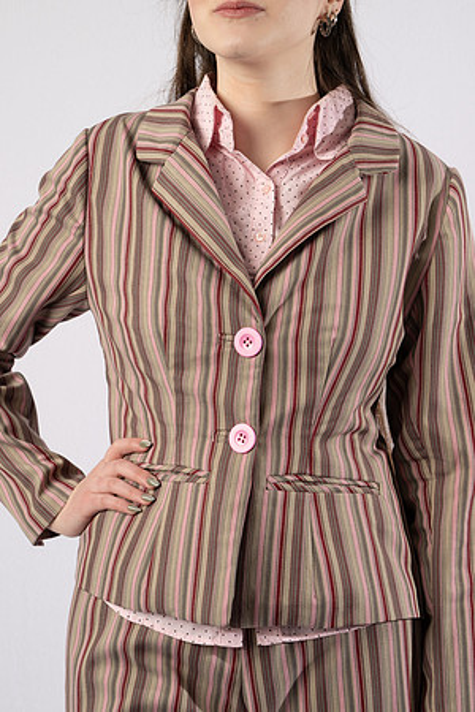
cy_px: 356
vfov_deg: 28.8
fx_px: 1385
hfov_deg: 19.5
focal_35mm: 70
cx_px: 238
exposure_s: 1/125
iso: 100
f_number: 8
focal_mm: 70
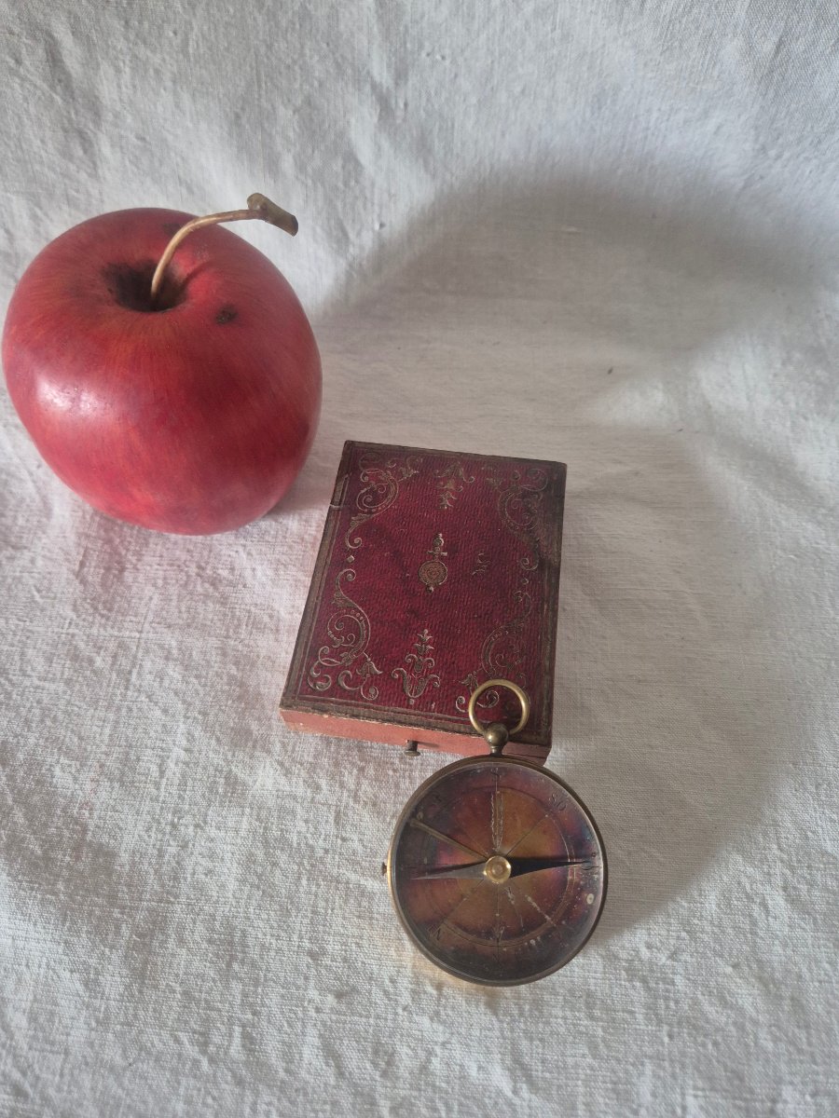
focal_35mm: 23
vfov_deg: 73.9
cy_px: 559
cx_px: 420
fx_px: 743
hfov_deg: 58.9
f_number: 1.8
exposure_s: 1/100
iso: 640
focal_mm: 5.4
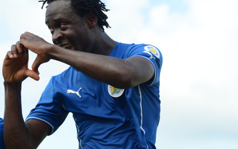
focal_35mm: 123
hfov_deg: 17.0
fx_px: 798
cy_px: 75
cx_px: 119
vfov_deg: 10.6
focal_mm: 80
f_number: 4
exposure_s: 1/1250
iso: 400
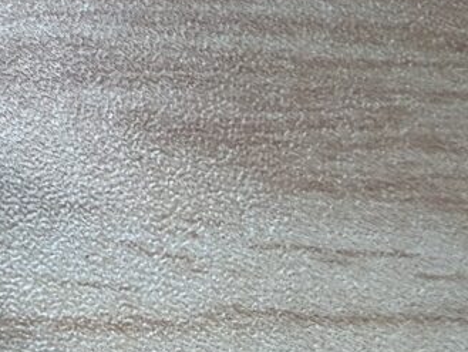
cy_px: 348
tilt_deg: -76.3
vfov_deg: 17.8
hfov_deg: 21.1
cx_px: -192
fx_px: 1096
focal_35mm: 81
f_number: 2.2
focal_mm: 2.22
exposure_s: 1/121
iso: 160
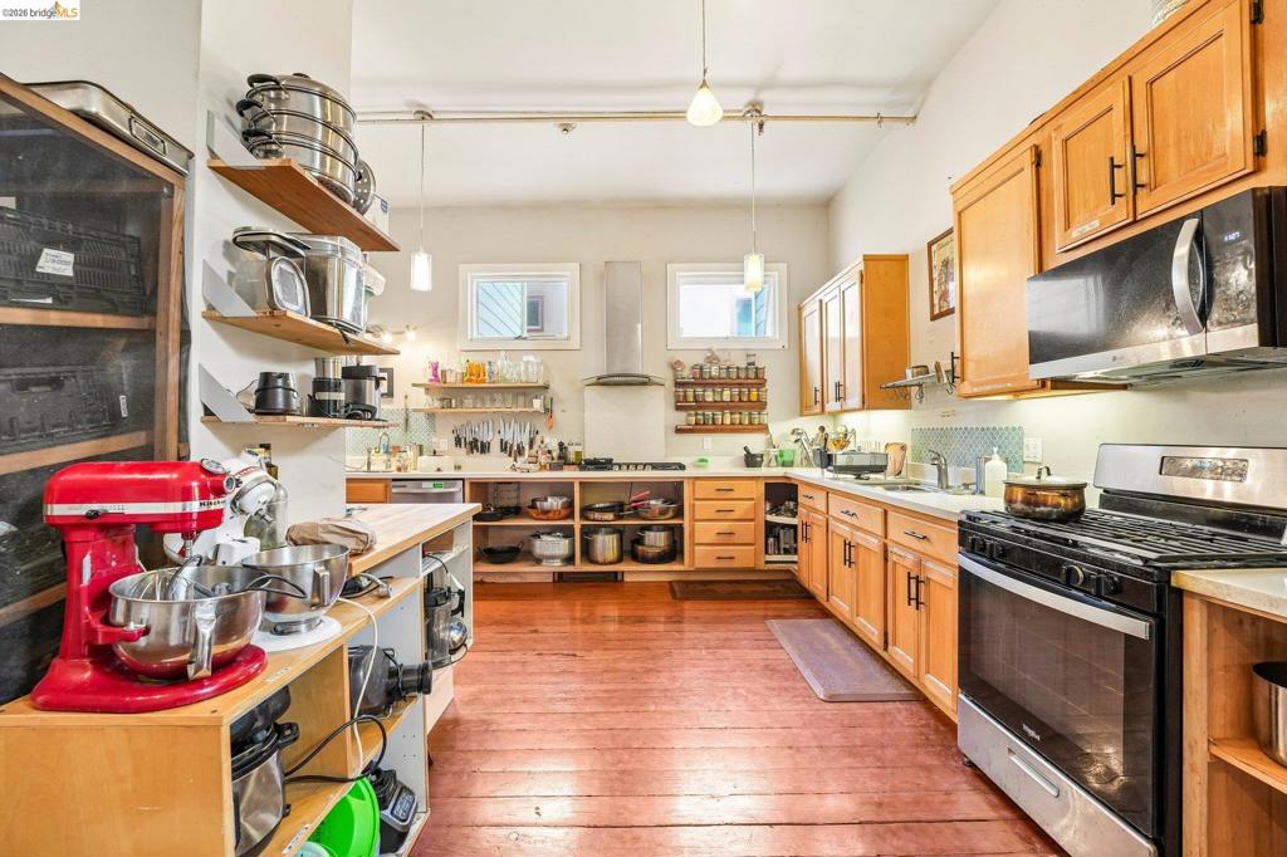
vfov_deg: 81.2
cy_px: 428
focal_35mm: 14
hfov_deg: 104.3
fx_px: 500
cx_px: 644
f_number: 8
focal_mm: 14
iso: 640
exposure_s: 1/15
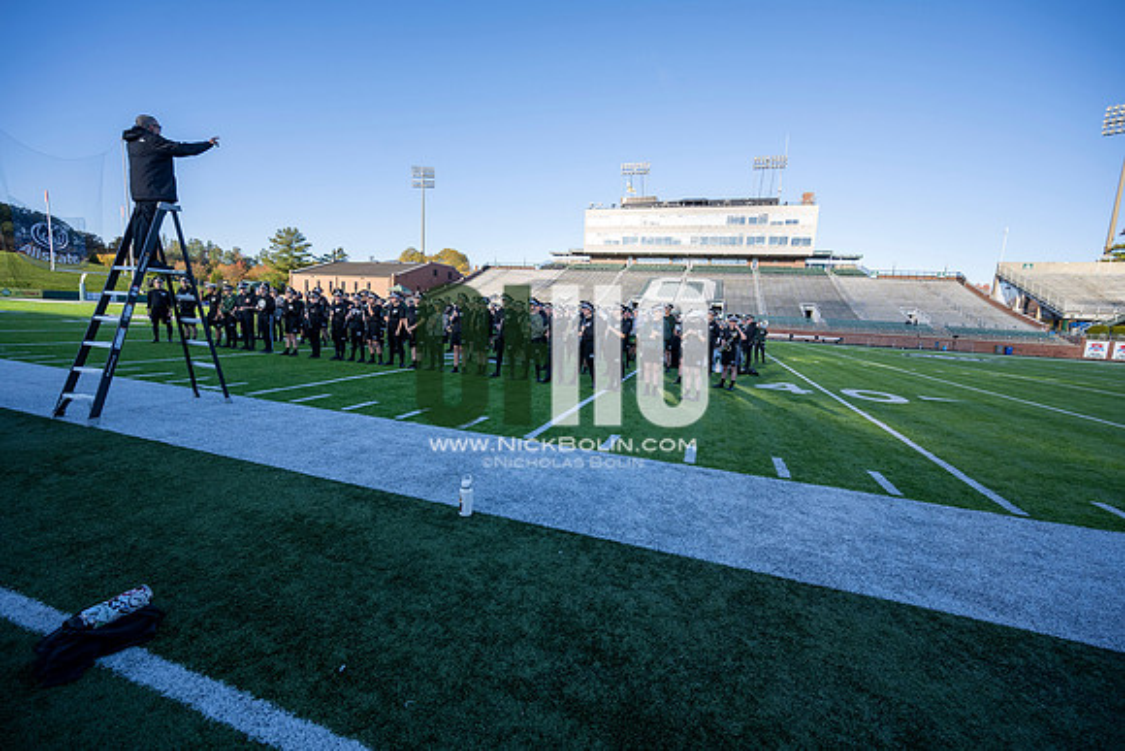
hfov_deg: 104.2
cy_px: 376
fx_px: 438
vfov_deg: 81.2
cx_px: 562
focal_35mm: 14
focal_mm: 14
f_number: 4.5
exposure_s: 1/500
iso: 160
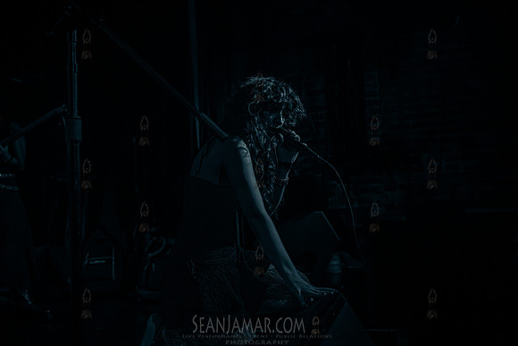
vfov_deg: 37.9
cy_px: 173
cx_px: 259
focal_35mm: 35
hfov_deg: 54.4
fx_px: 504
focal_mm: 35
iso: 16000
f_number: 3.2
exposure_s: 1/200
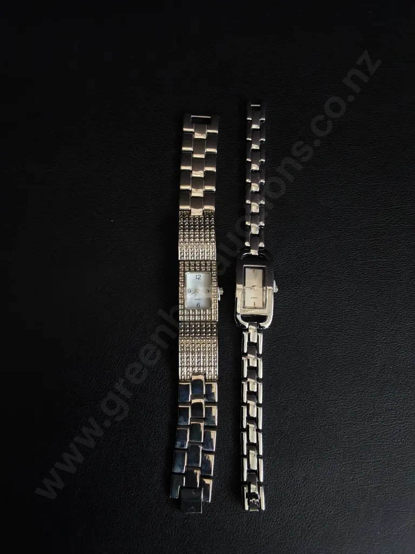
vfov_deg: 65.3
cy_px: 277
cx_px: 208
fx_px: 432
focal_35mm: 27
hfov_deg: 51.4
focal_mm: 2.87
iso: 64
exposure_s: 1/100
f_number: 2
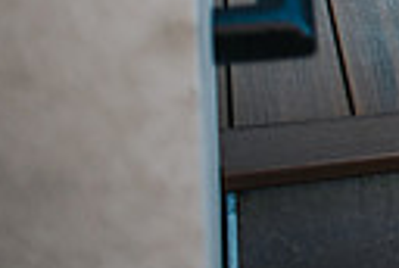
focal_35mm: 175
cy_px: -368
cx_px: 982
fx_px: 1944
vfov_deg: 7.4
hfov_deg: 10.1
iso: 500
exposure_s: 1/640
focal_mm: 35
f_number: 1.8
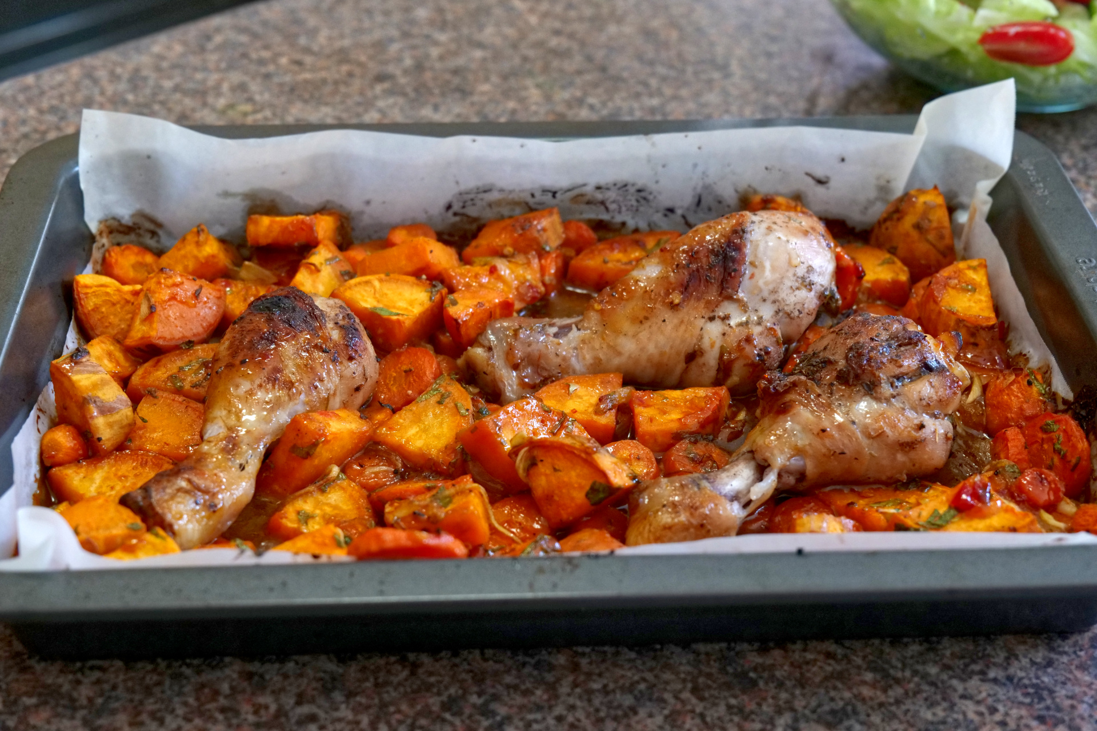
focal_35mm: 60
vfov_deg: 22.6
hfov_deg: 33.4
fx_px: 1828
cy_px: 366
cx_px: 548
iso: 5000
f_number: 7.1
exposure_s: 1/60
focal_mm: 60
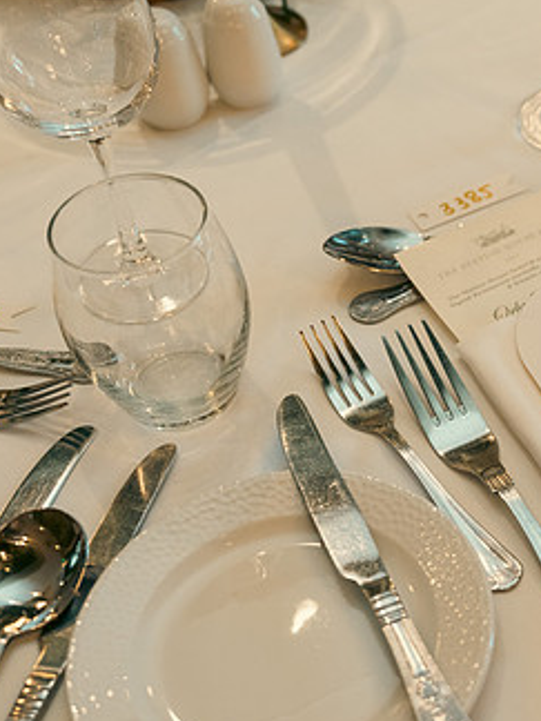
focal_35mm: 62
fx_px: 1292
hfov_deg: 22.3
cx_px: 597
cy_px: 382
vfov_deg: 31.2
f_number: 3.5
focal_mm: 36
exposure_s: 1/160
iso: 1600
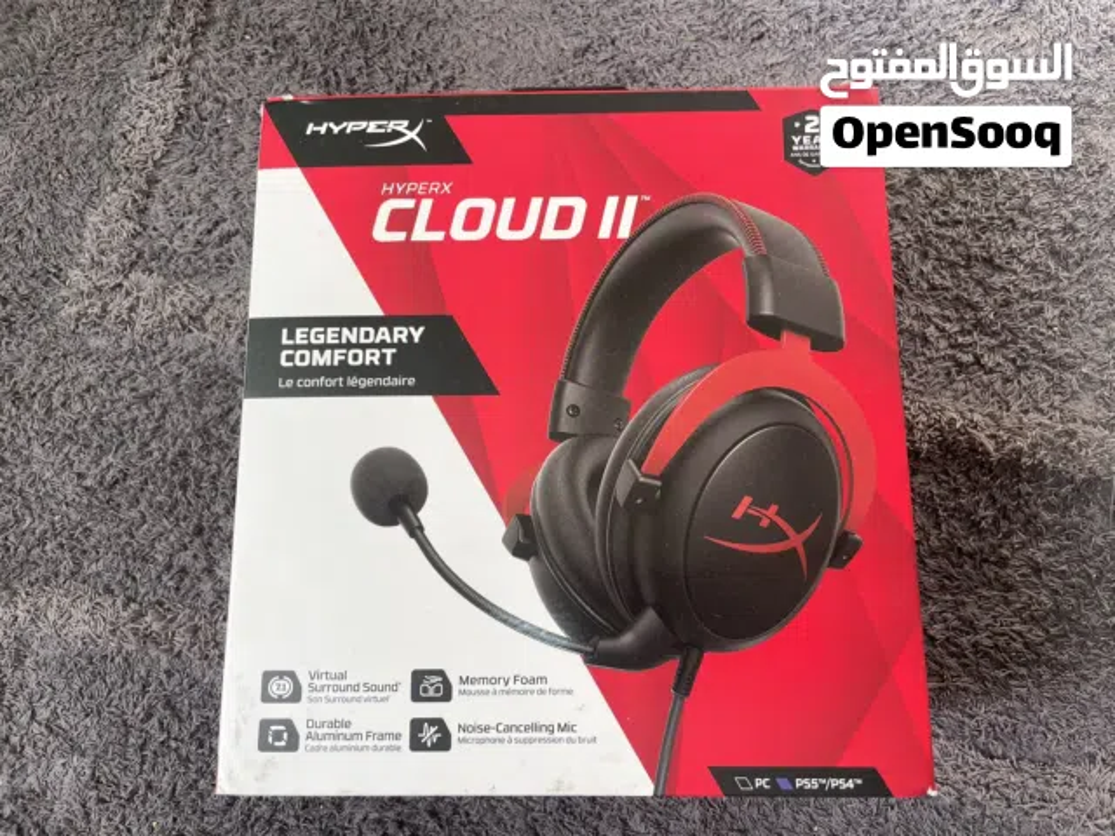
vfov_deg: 53.1
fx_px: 837
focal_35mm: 26
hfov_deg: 67.3
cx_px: 558
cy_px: 418
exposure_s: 1/121
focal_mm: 4.2
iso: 50
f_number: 1.6
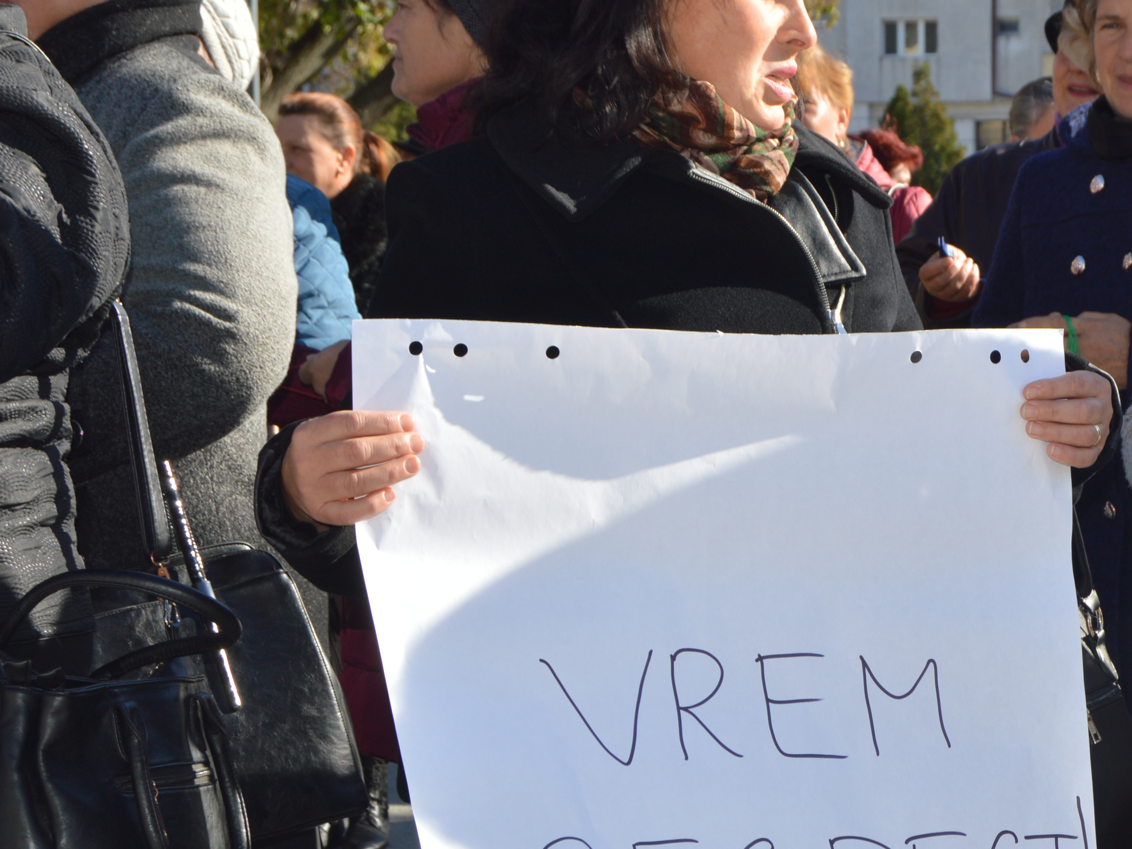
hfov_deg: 19.7
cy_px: 575
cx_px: 998
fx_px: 3205
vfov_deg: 15.1
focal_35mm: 98
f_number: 7.1
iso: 100
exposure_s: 1/200
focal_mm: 34
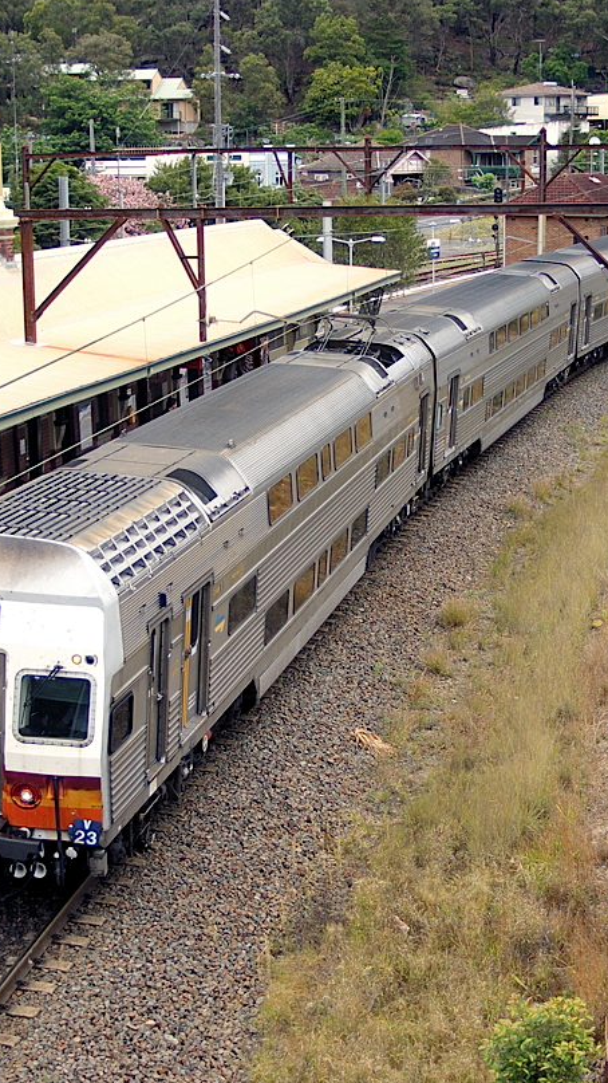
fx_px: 1778
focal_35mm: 62
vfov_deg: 33.8
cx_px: 329
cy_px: 537
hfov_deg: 19.4
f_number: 5
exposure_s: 1/500
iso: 200
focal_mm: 26
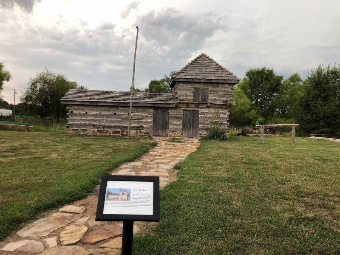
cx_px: 170
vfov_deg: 49.7
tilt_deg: -1.3
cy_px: 128
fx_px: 275
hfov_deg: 63.4
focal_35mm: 28
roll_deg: -1.6
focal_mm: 4
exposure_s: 1/100
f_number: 1.8
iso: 40
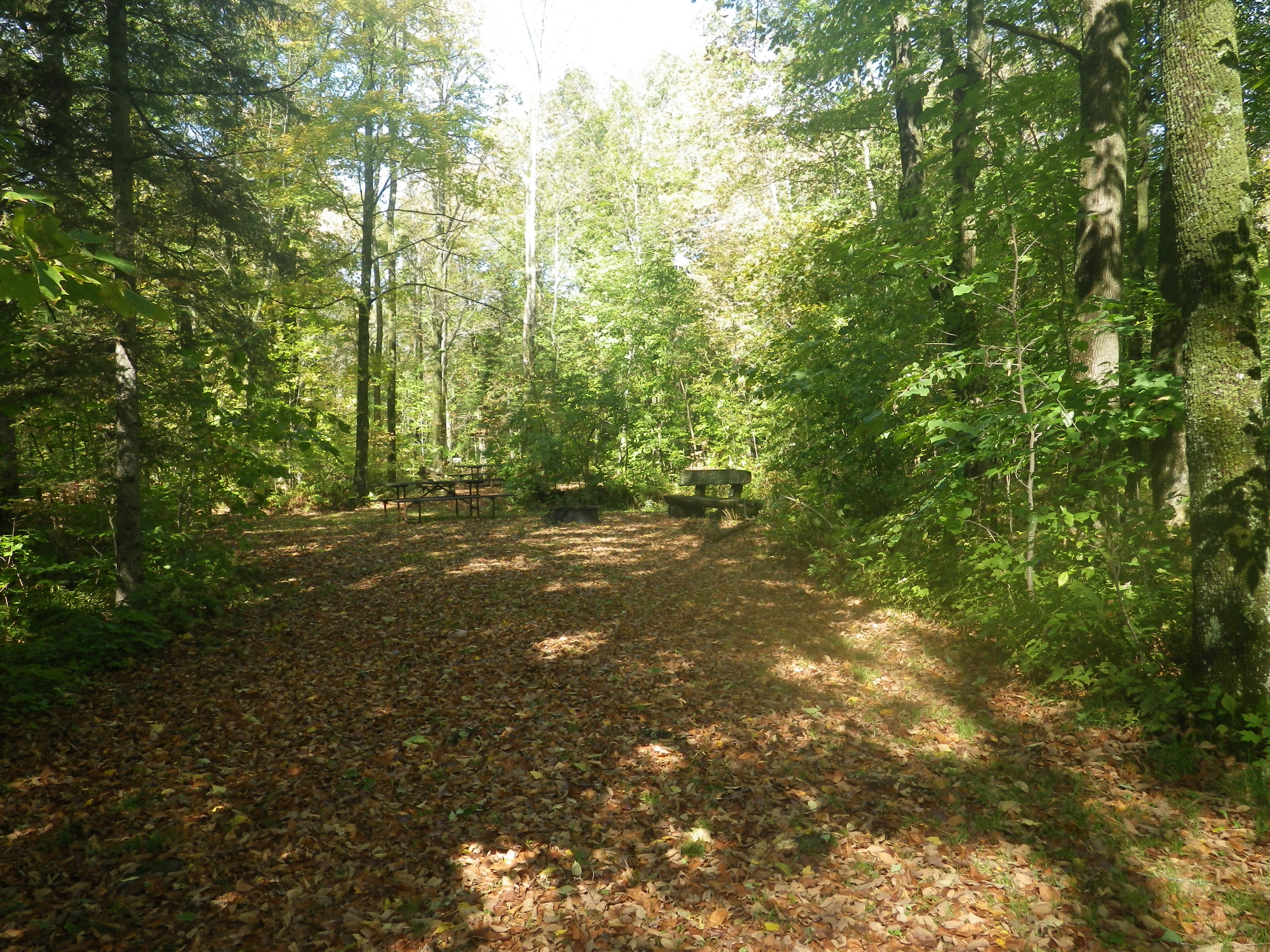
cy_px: 476
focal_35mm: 28
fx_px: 1027
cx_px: 635
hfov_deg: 63.4
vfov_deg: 49.7
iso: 80
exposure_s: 1/100
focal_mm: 5
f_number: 3.5
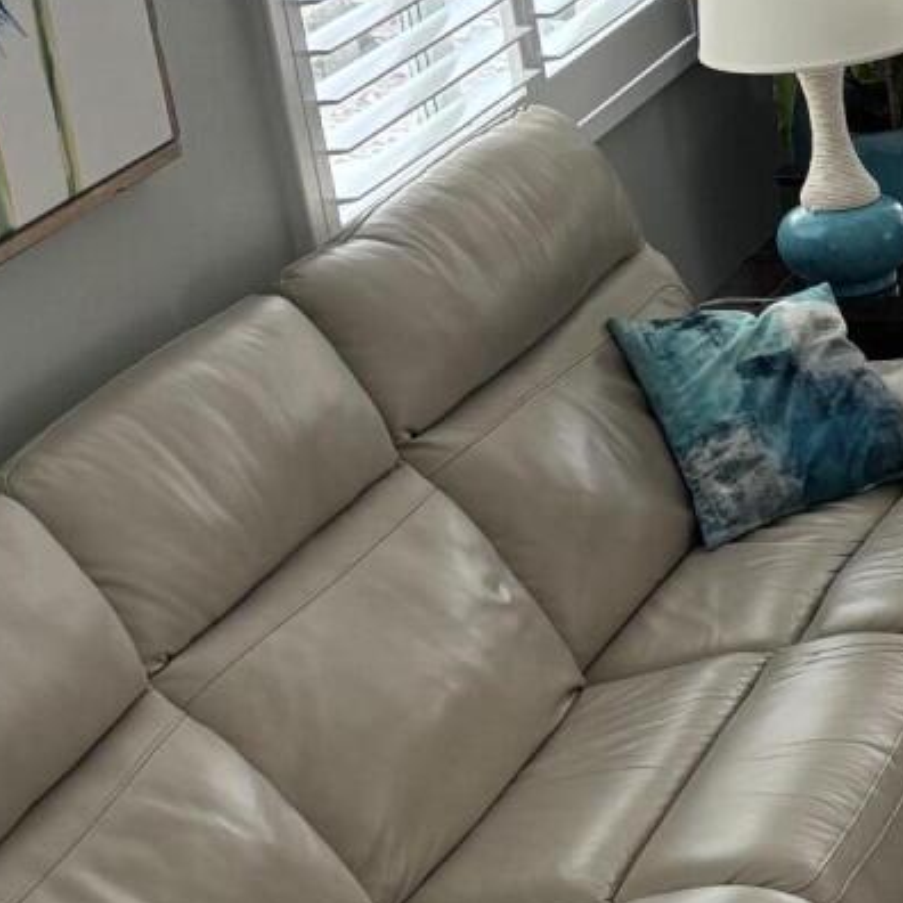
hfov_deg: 13.6
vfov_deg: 15.0
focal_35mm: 116
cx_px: 1571
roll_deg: +2.4
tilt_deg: -20.4
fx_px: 3424
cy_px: 461
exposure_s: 1/60
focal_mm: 5.96
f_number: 1.6
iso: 100
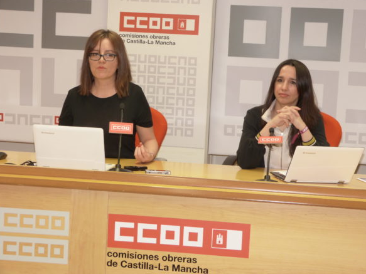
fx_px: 740
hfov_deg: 27.8
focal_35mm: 70
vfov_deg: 21.0
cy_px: 134
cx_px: 185
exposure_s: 1/60
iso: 100
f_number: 3.3
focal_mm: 12.1
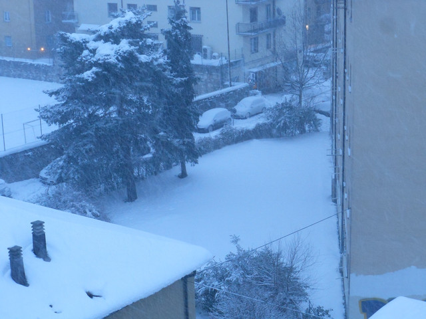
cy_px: 160
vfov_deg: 19.9
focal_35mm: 74
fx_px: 911
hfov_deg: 26.3
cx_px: 213
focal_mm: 13.2
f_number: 5.2
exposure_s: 1/13
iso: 400
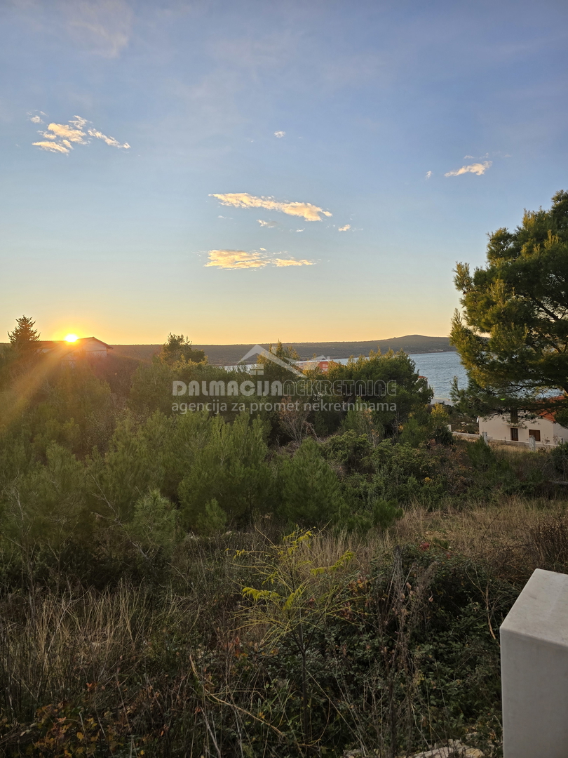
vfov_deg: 73.9
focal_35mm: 23
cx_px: 284
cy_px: 379
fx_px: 503
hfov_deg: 58.9
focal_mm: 6.3
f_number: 1.7
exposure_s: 1/414
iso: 12
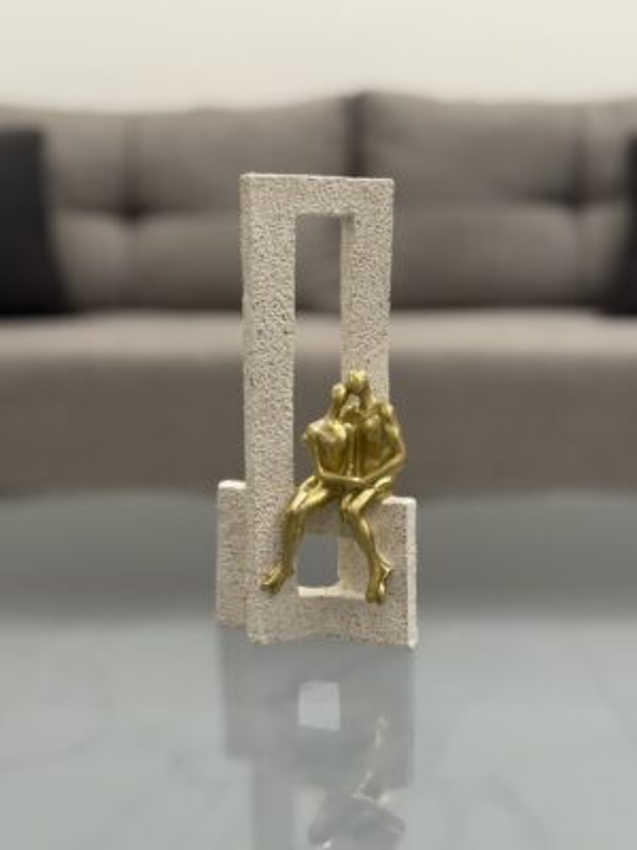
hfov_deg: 30.3
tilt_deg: -9.9
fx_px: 1178
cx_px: 318
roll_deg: -0.7
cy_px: 425
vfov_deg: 39.7
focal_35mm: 48
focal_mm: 6.76
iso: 100
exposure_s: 1/50
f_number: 1.78
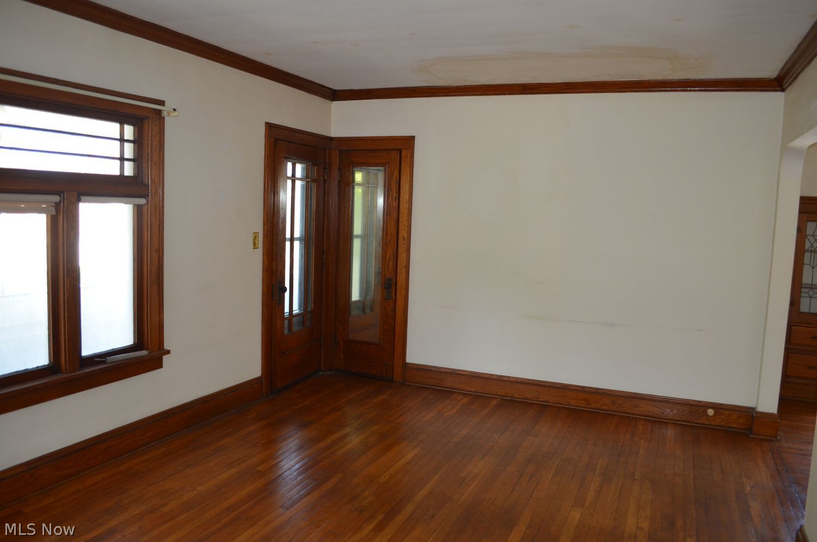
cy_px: 271
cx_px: 408
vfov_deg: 47.8
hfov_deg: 67.5
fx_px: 612
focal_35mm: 27
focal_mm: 18
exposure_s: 1/80
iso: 400
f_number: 3.5
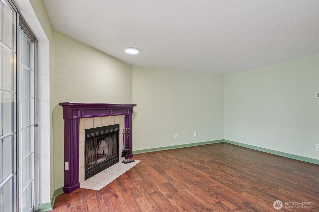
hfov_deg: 93.3
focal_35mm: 17
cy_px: 106
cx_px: 160
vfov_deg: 70.4
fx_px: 151
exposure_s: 1/6
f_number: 8
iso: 400
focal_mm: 17
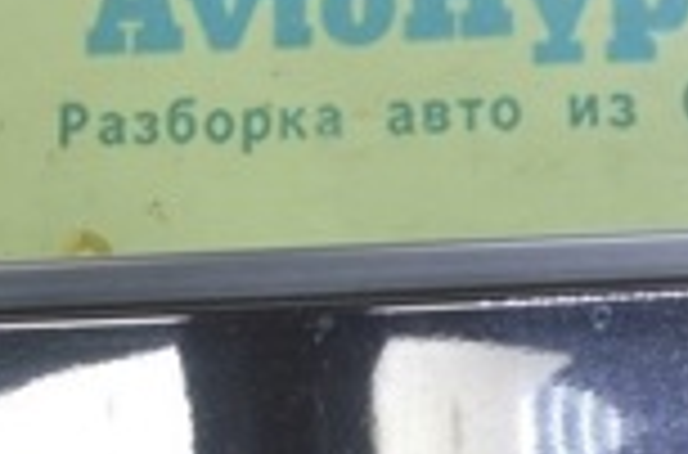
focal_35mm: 132
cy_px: -160
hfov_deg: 15.6
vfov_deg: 10.1
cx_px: 328
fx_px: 2517
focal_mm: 21
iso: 400
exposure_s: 1/20
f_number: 5.6
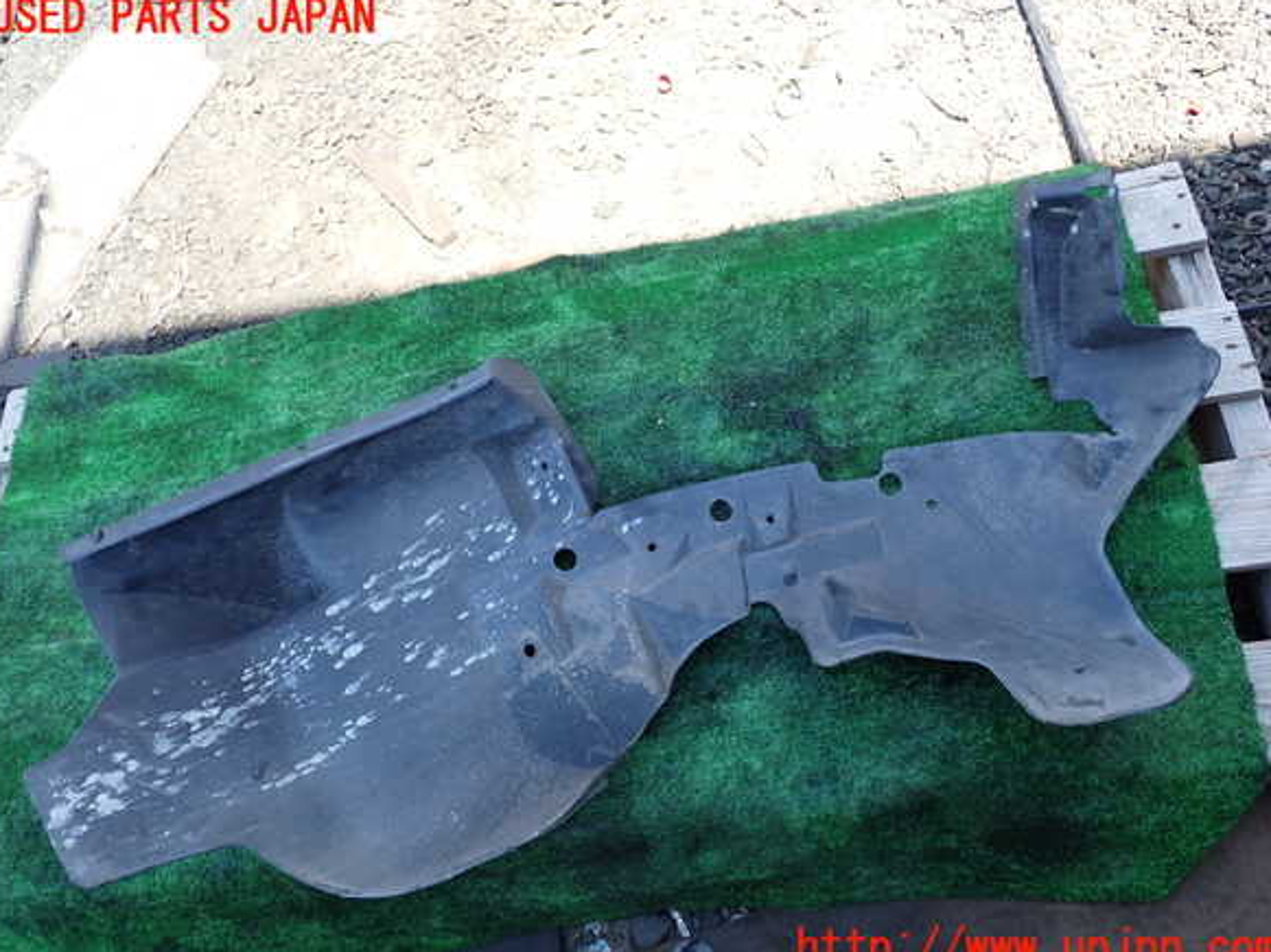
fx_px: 1138
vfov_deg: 45.4
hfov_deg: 58.4
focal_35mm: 31
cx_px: 634
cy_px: 484
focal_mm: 5.4
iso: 100
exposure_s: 1/125
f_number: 3.2
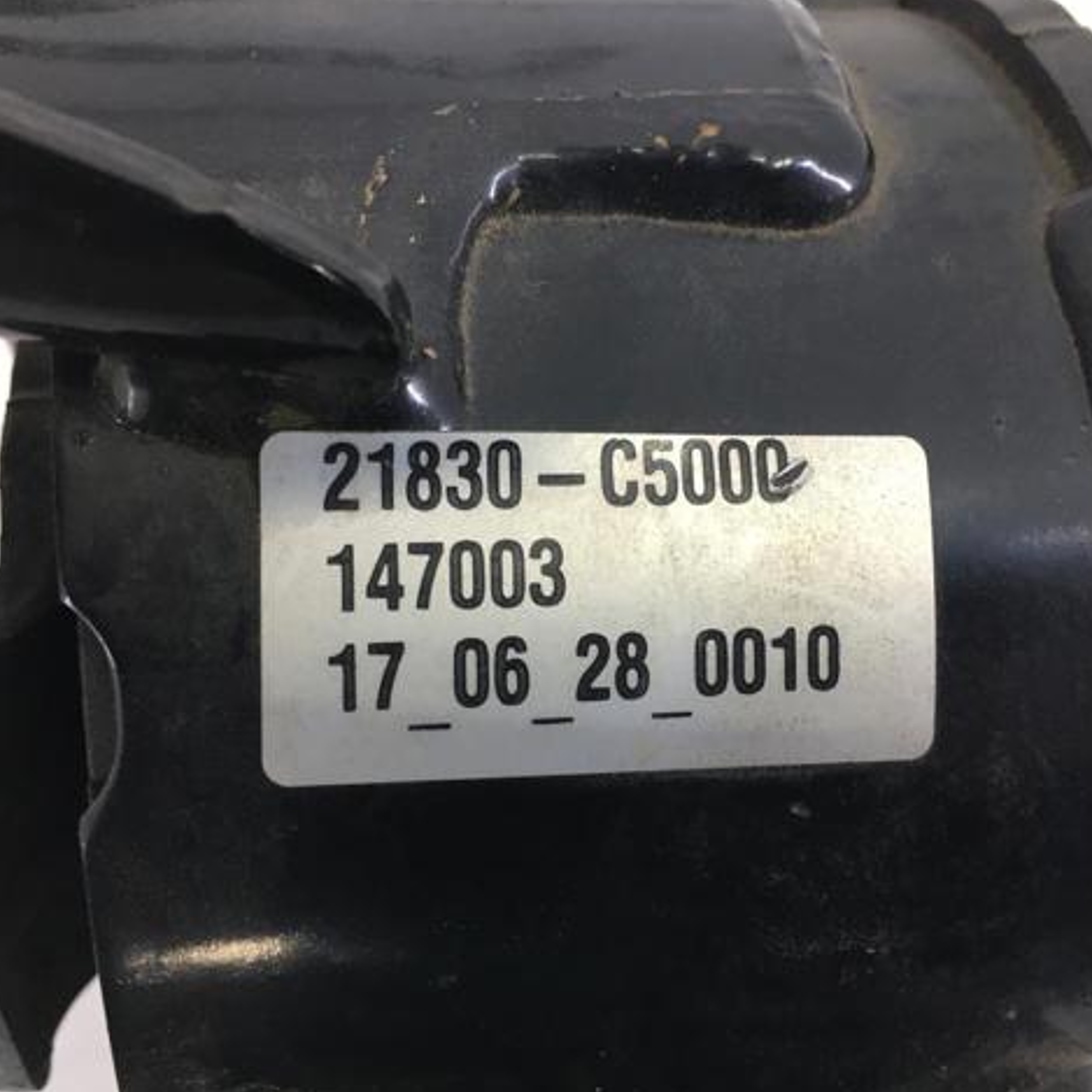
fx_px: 1249
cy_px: 545
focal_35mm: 35
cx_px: 596
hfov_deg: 47.2
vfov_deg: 47.2
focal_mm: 4.15
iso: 40
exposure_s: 1/33
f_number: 2.2
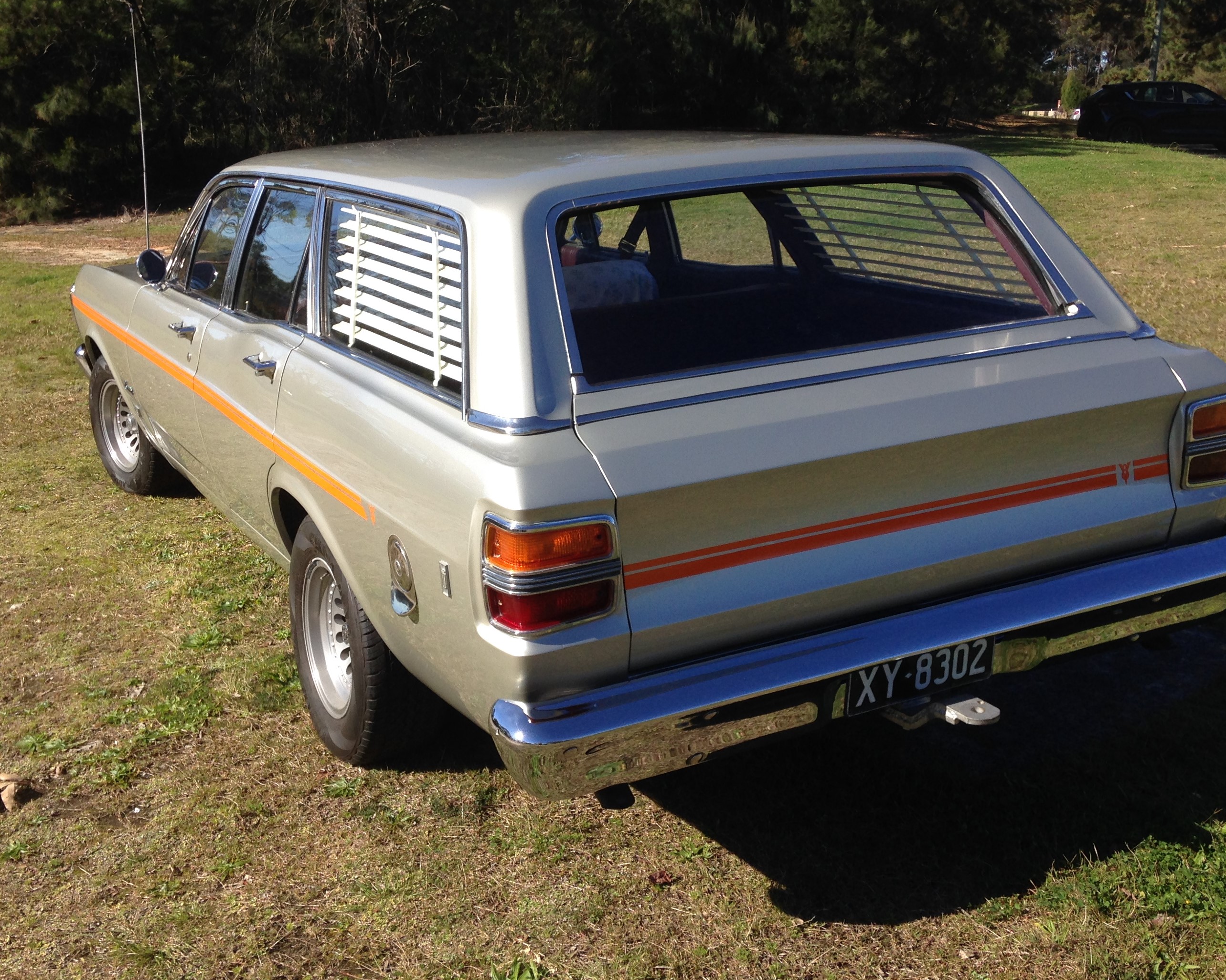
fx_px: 1270
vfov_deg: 42.2
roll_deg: -2.3
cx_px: 666
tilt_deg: -9.5
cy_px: 485
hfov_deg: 51.5
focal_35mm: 35
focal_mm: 4.12
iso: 50
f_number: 2.4
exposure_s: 1/1130
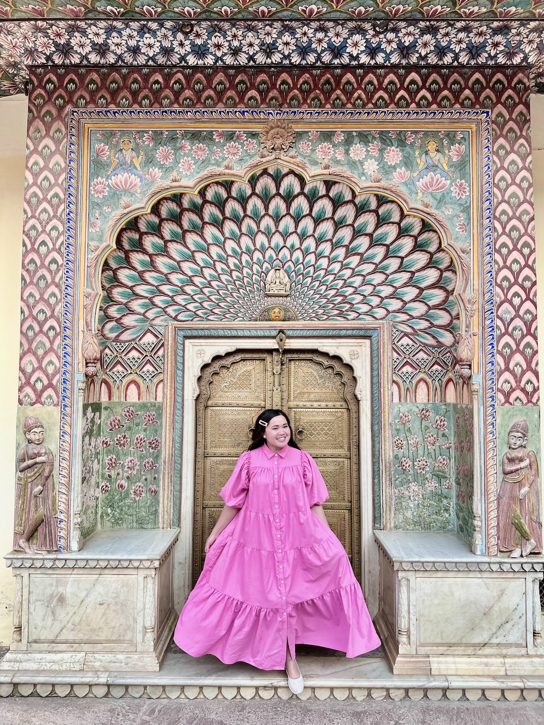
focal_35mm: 24
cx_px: 272
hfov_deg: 56.8
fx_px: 503
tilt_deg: +2.0
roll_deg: -0.2
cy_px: 362
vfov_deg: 71.6
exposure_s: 1/348
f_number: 1.78
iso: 80
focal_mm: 6.86
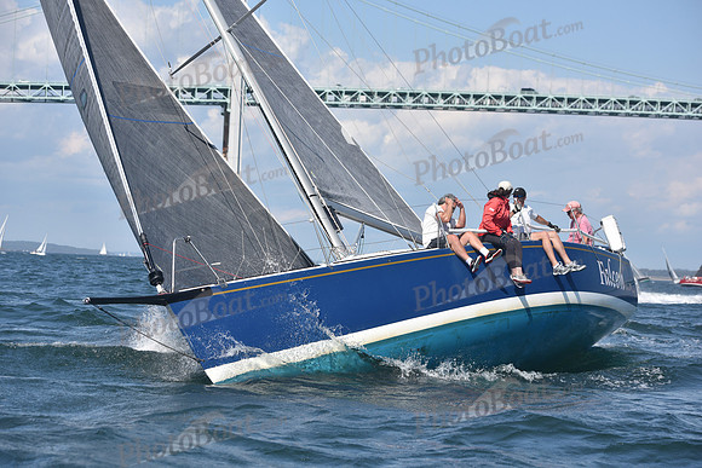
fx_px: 1853
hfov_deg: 21.5
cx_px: 351
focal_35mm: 95
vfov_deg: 14.4
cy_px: 234
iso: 250
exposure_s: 1/1000
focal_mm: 95
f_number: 5.6
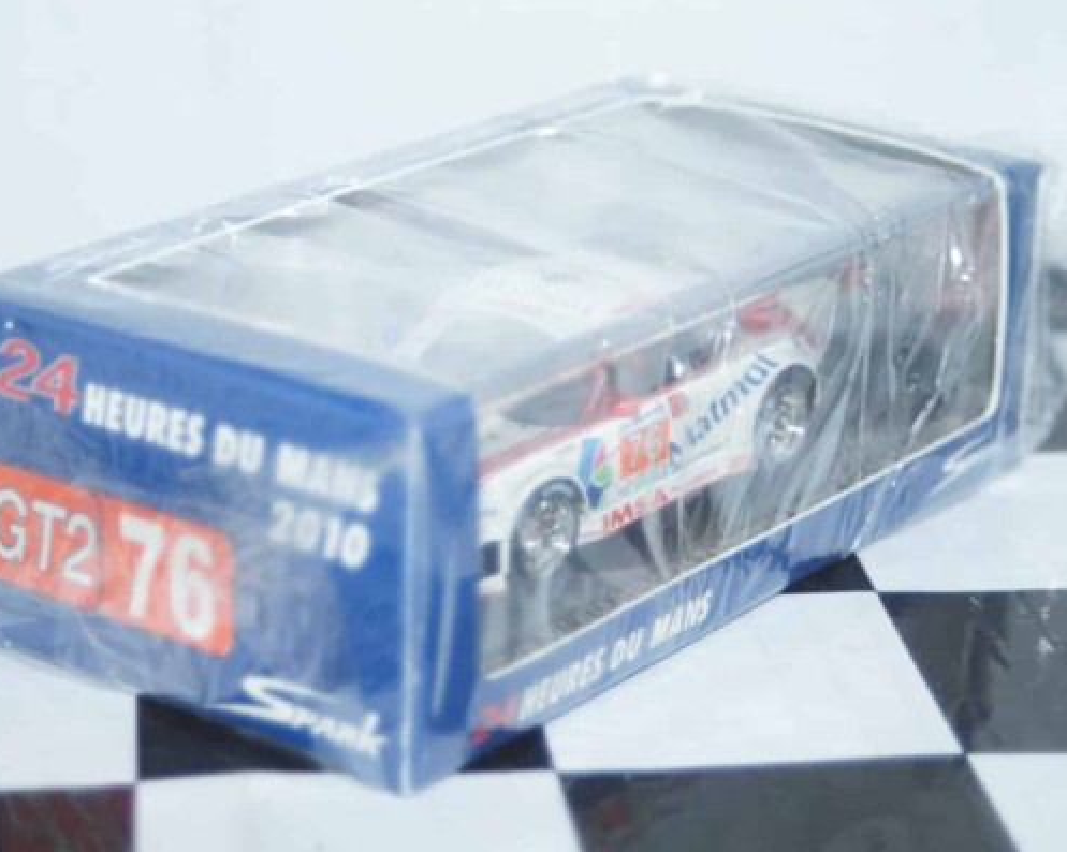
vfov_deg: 15.1
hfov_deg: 18.8
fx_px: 3219
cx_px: 526
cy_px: 425
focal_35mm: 102
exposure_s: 1/125
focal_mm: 60
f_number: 5.6
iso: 500
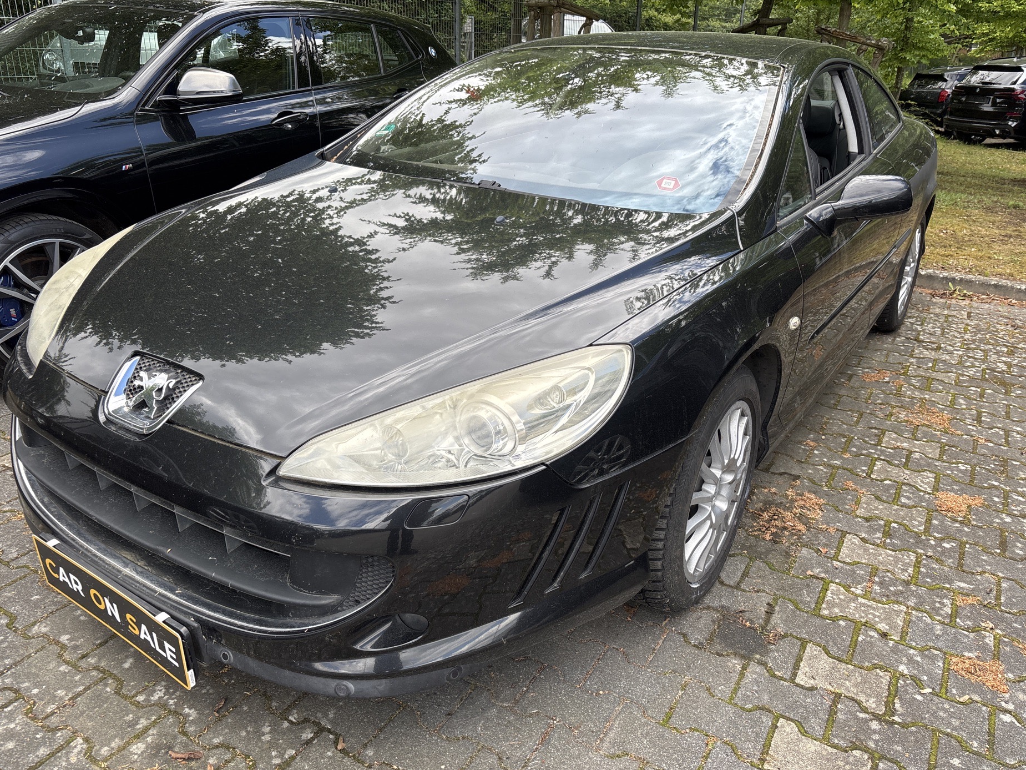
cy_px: 380
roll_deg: -1.2
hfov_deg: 65.3
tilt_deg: -21.6
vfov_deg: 51.4
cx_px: 502
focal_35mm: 27
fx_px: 800
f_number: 1.6
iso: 50
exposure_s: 1/811
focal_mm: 5.96
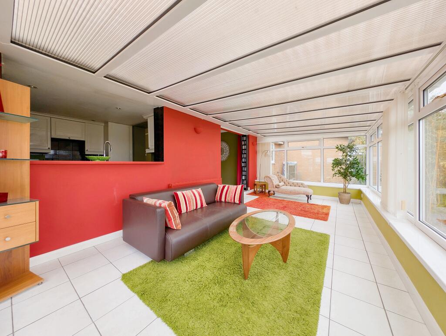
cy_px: 168
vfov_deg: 94.6
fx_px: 155
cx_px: 223
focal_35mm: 12
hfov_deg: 110.5
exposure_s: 1/295
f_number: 1.9
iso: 37
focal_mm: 2.2
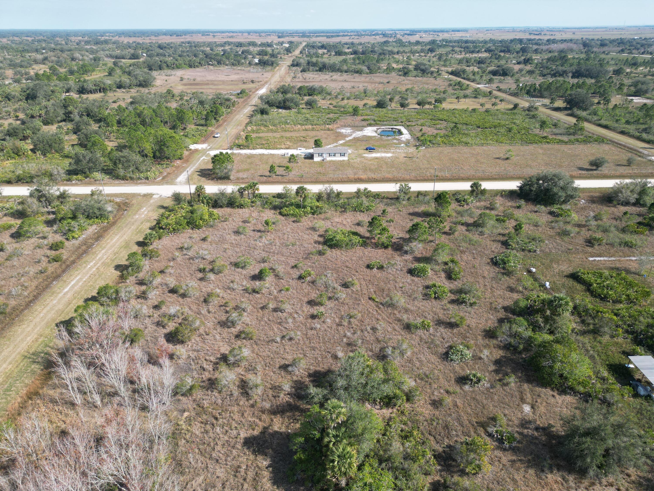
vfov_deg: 56.8
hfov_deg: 71.6
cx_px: 327
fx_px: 453
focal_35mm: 24
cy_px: 246
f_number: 1.7
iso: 140
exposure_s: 1/2000
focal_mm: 6.72
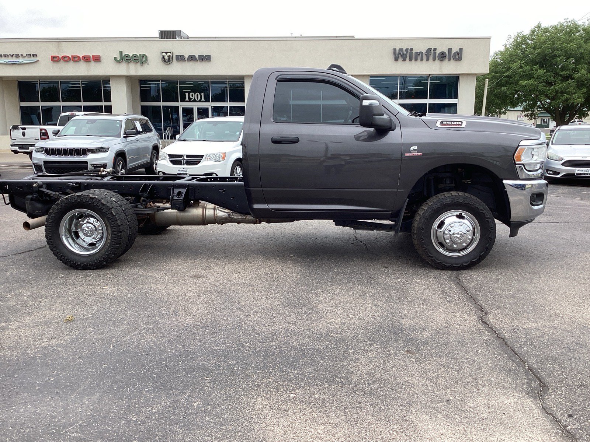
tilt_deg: -11.7
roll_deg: +0.0
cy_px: 221
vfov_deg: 45.4
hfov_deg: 58.4
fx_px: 528
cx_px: 295
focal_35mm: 31
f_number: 2.4
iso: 25
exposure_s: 1/536
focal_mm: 3.3
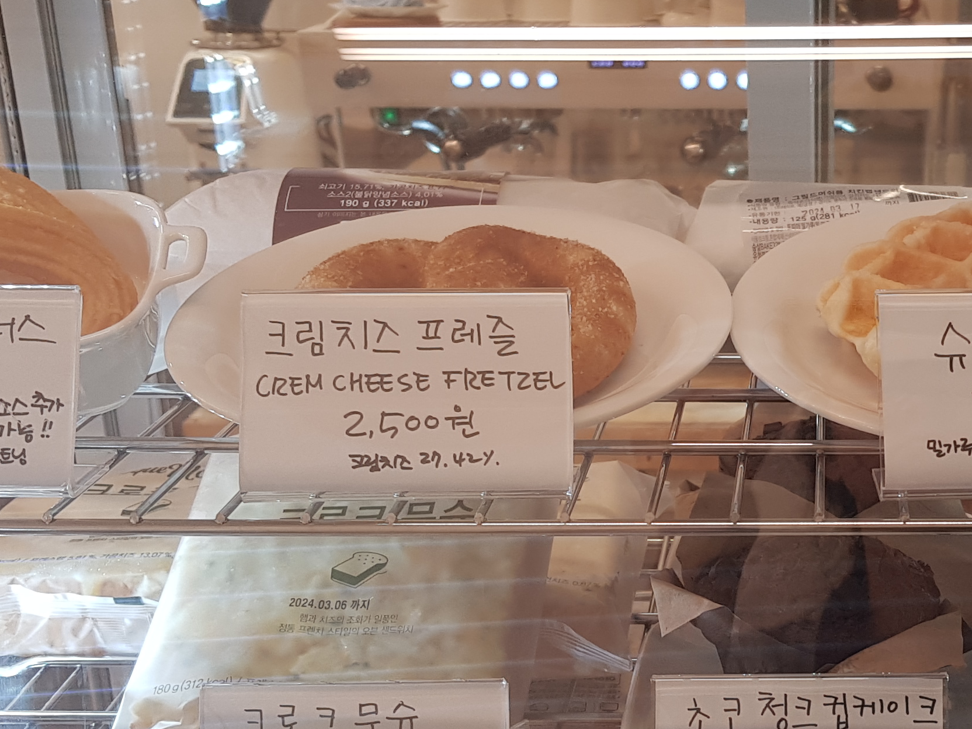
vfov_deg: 23.0
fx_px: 1769
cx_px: 782
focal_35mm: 63
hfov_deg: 30.0
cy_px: 552
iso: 50
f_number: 1.7
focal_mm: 4.3
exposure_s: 1/60
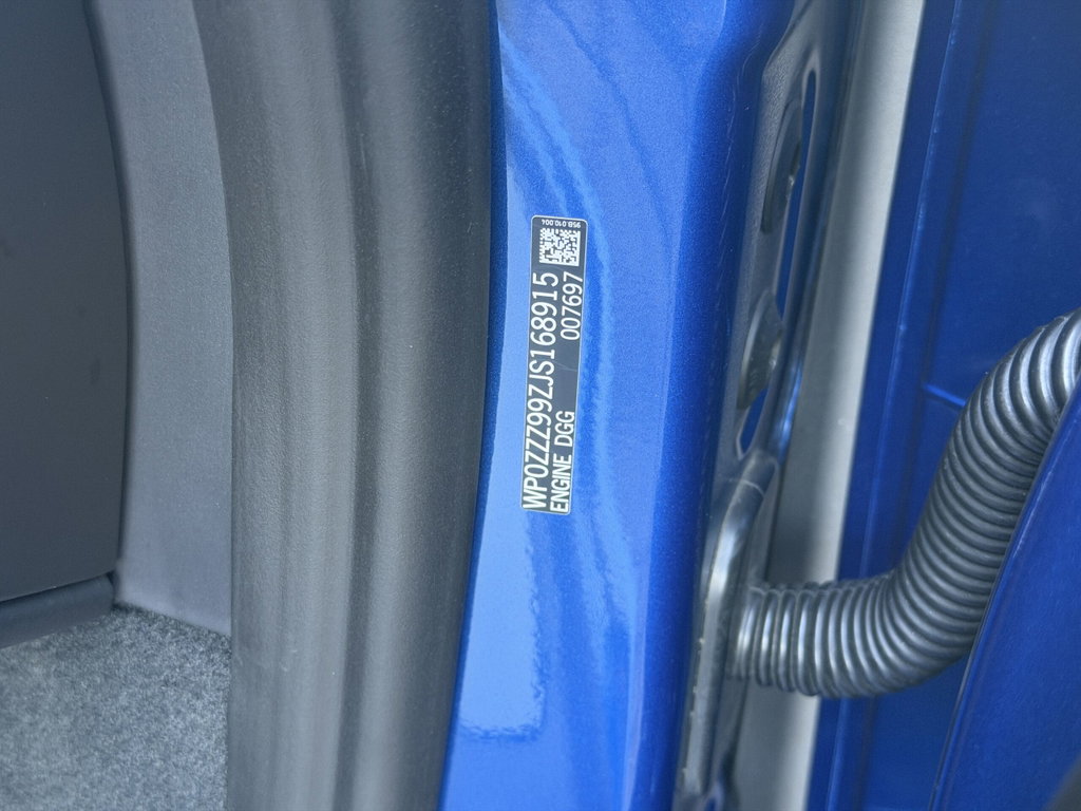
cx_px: 540
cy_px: 406
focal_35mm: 48
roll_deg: -3.8
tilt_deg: -30.9
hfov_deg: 39.7
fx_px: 1499
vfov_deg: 30.3
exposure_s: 1/40
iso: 320
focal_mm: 6.76
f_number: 1.78
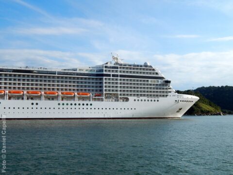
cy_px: 88
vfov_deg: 33.6
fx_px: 289
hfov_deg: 43.9
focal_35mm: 43
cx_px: 116
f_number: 7.1
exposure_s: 1/500
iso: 125
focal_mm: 7.7
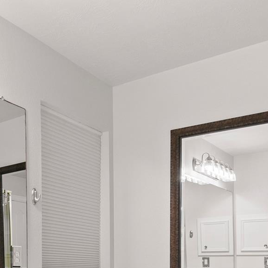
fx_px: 420
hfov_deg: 31.0
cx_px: -37
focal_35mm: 48
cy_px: 253
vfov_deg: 33.1
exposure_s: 1/25
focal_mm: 16
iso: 1000
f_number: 7.1
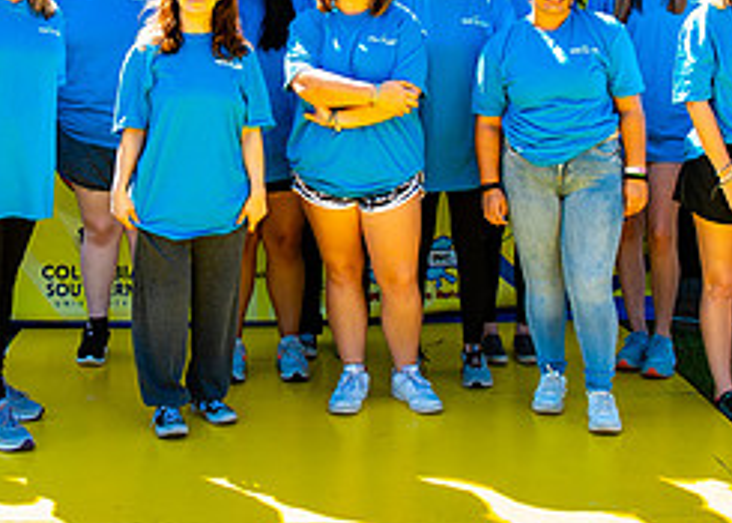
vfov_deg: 17.7
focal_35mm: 80
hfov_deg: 24.8
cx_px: 296
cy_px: 79
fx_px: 1663
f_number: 2.8
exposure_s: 1/200
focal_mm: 30
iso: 100
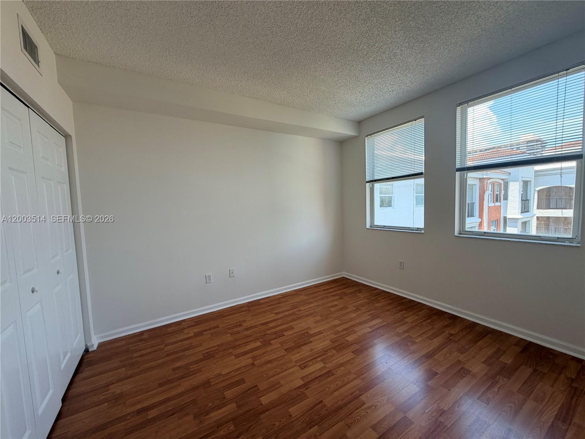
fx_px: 237
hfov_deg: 102.1
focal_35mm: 14
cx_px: 292
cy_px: 220
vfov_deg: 85.7
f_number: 2.2
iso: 50
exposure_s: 1/134
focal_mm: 2.22
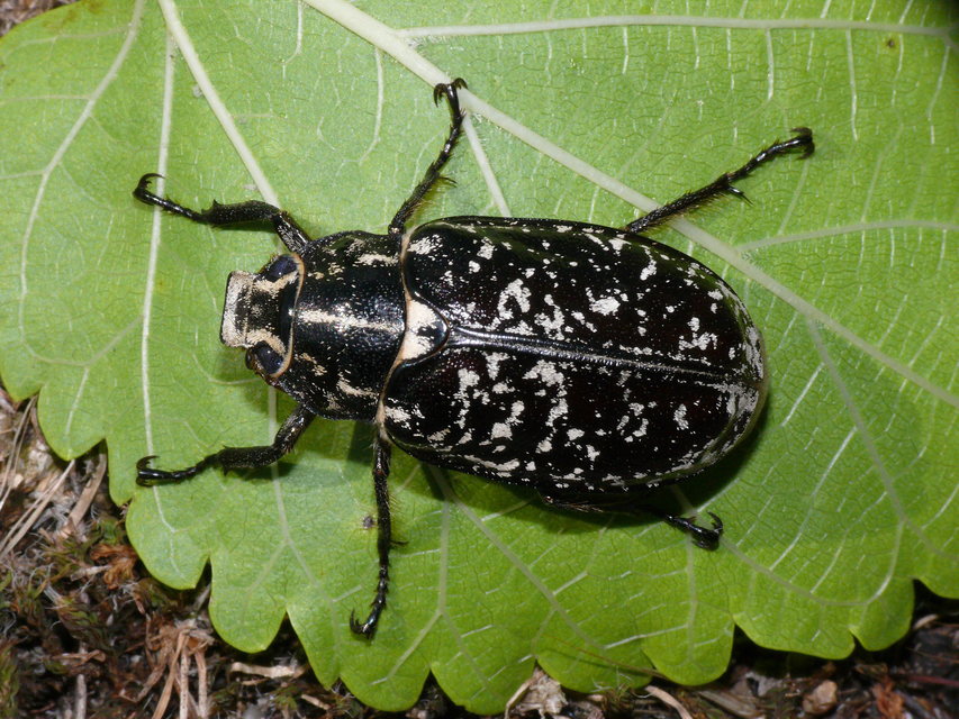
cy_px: 360
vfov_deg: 9.6
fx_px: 4267
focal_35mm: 154
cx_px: 480
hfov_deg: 12.8
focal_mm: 32.6
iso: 200
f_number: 11
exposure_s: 1/640
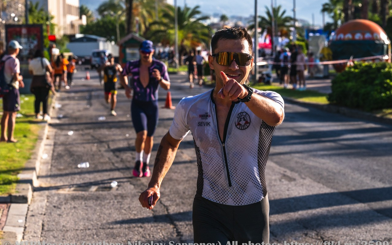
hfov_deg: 21.4
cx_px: 196
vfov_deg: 13.5
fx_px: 1036
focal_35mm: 97
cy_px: 123
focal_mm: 95
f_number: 8
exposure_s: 1/1000
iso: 320
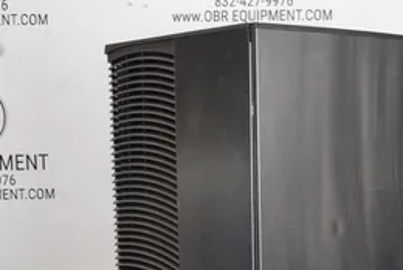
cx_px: 259
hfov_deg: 33.2
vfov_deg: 22.7
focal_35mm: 60
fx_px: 672
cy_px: 156
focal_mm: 14.4
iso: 800
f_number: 3.5
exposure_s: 1/40
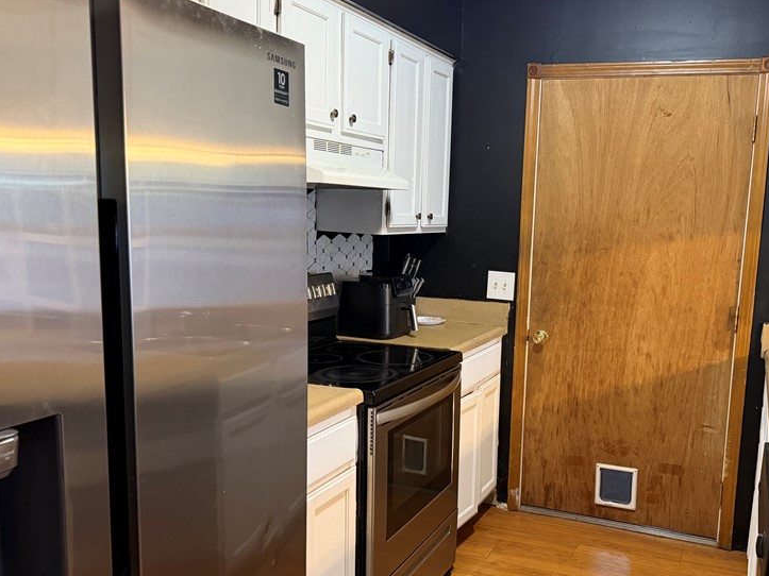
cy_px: 321
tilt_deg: -8.3
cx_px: 473
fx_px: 755
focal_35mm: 34
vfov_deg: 41.7
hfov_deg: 53.5
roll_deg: -2.4
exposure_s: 1/60
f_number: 1.78
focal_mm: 6.76
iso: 500
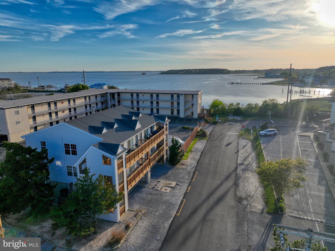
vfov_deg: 56.8
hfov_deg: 71.6
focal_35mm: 24
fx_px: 232
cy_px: 126
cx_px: 168
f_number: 2.8
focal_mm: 12.29
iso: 400
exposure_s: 1/240
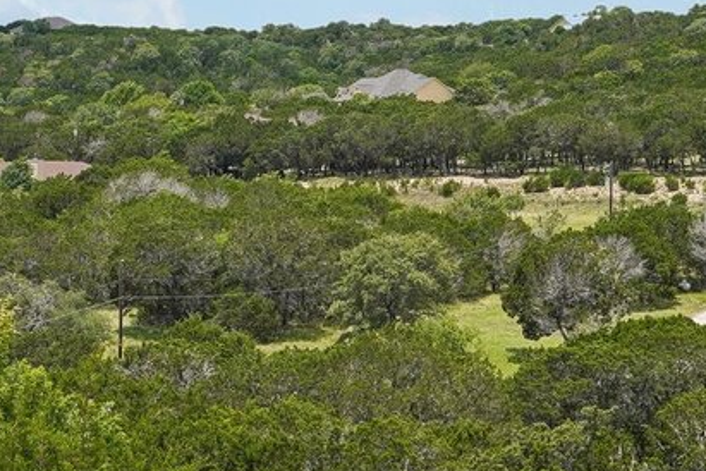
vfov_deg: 9.9
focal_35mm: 138
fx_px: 2706
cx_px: 316
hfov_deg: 14.9
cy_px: 153
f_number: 8
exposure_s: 1/250
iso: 100
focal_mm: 35
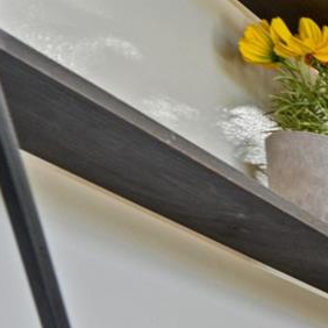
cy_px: 546
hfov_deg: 12.7
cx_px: 905
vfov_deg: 18.7
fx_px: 825
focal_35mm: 77
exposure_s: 1/5
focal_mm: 16
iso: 800
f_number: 10
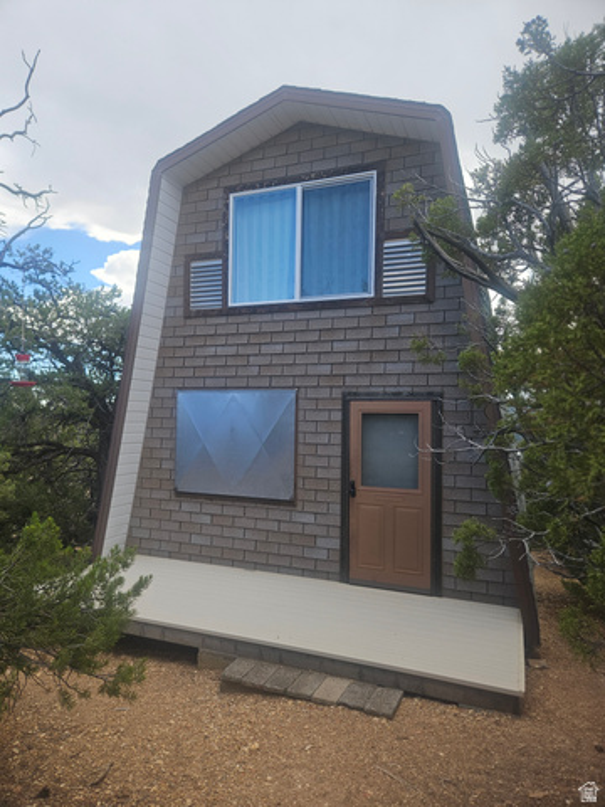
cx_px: 302
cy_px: 404
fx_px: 536
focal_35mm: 23
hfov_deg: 58.9
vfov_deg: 73.9
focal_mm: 5.4
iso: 32
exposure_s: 1/532
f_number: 1.8
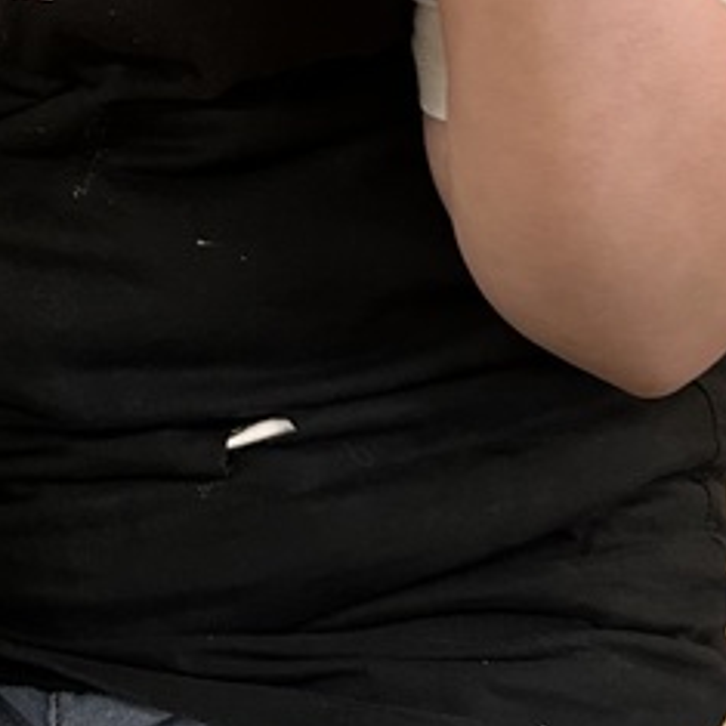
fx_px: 2373
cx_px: 182
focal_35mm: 100
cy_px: -77
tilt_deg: -34.4
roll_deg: -1.5
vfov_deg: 16.8
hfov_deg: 17.3
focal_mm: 5.7
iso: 160
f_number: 1.5
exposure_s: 1/60
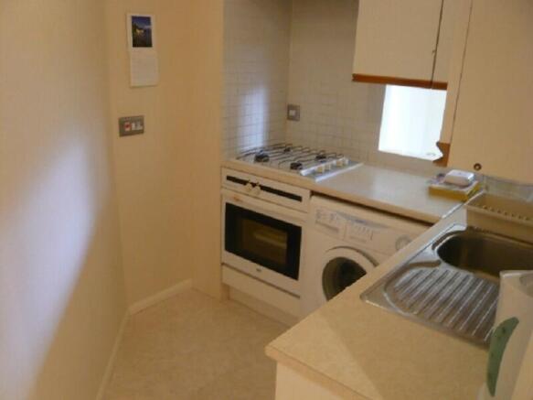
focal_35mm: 28
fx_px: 431
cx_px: 266
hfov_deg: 63.5
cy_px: 200
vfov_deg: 49.7
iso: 200
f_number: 2.8
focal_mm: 4.6
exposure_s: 1/15
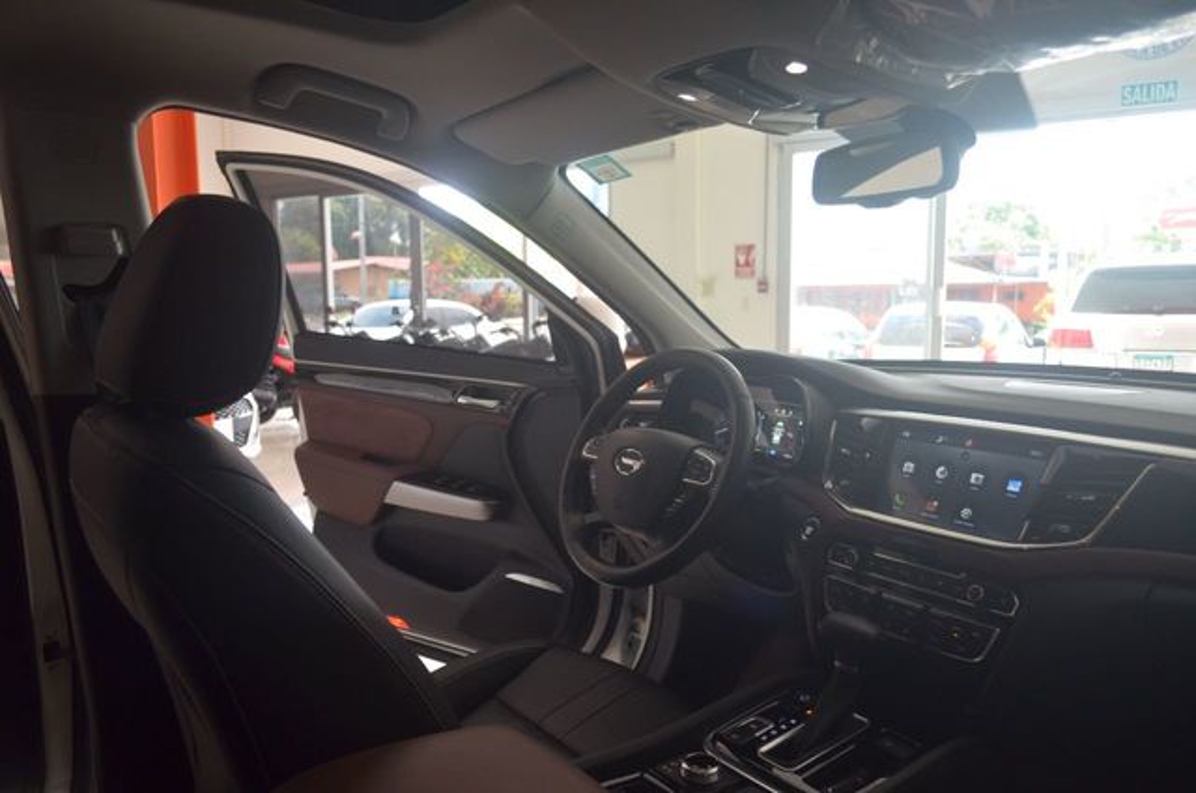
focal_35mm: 27
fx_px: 895
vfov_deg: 47.7
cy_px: 396
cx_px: 598
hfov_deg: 67.5
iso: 500
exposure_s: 1/160
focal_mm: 18
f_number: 3.5
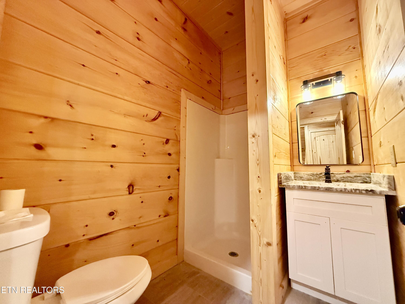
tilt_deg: +6.9
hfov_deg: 102.1
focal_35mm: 14
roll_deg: -0.5
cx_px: 202
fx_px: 164
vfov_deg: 85.7
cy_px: 152
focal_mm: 2.22
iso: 800
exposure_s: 1/60
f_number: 2.2
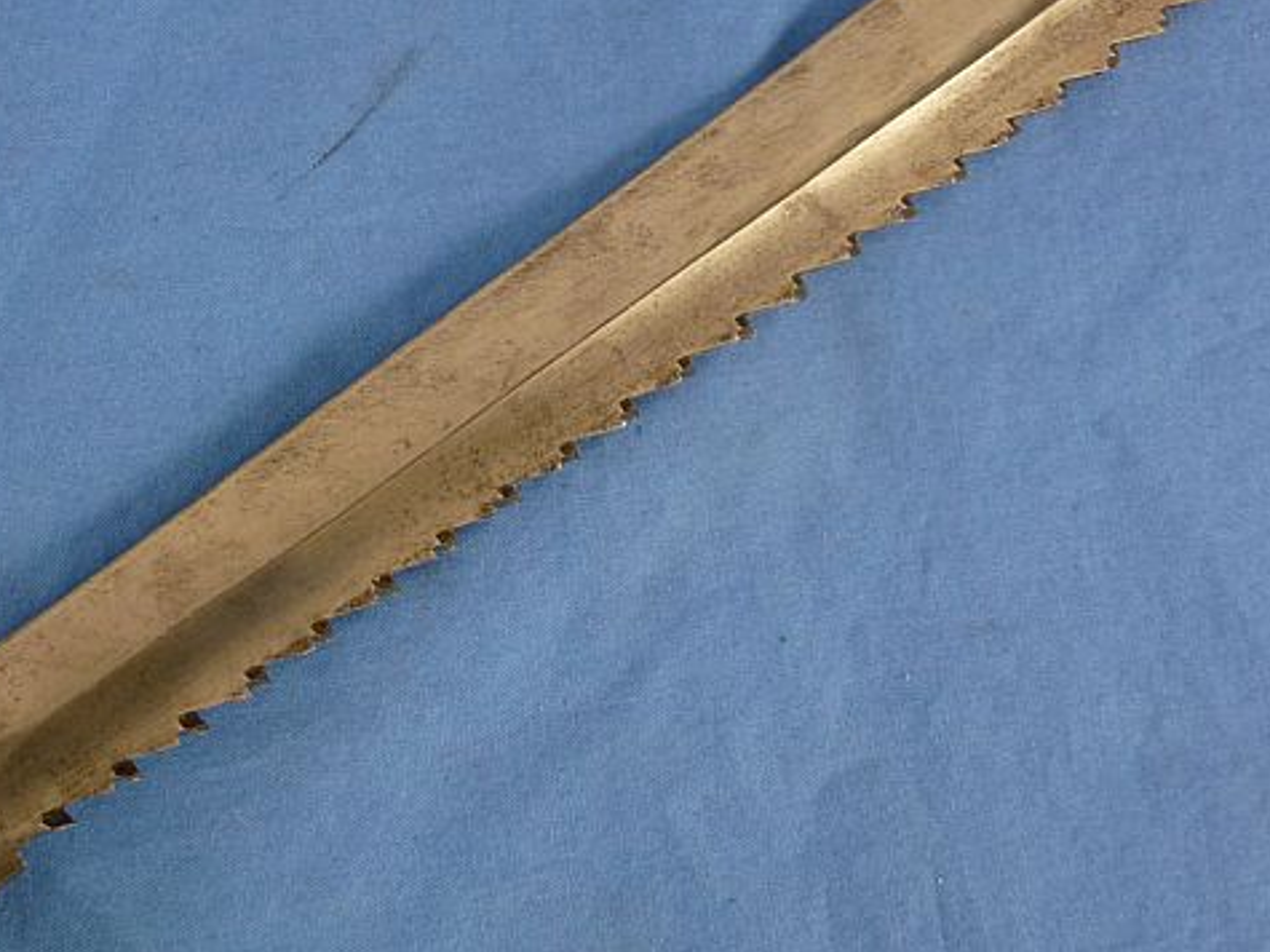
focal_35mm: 64
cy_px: 308
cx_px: 735
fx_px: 2347
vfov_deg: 22.8
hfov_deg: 30.2
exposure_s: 1/80
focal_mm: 6.8
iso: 250
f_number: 3.8
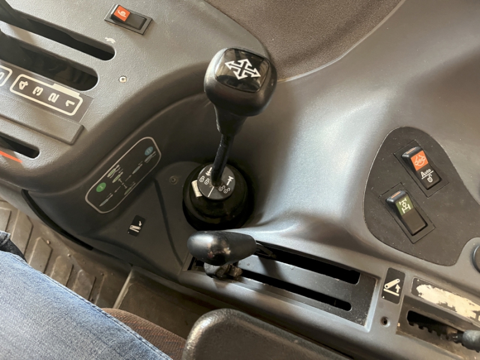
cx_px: 240
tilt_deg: -73.4
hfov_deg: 67.3
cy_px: 180
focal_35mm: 26
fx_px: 361
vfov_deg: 53.1
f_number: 1.6
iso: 640
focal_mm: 5.1
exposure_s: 1/40
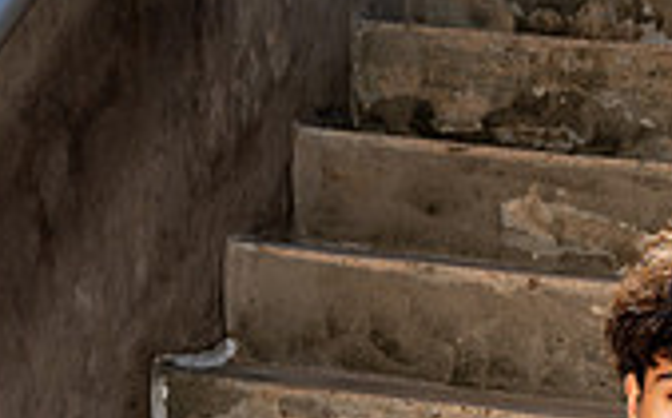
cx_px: 569
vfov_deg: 10.2
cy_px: 876
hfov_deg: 17.7
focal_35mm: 117
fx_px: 2139
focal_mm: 43
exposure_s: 1/250
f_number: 8
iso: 100
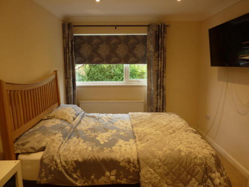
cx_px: 124
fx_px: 180
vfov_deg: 54.9
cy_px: 94
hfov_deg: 69.4
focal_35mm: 25
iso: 160
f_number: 3.3
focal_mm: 4.1
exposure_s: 1/30
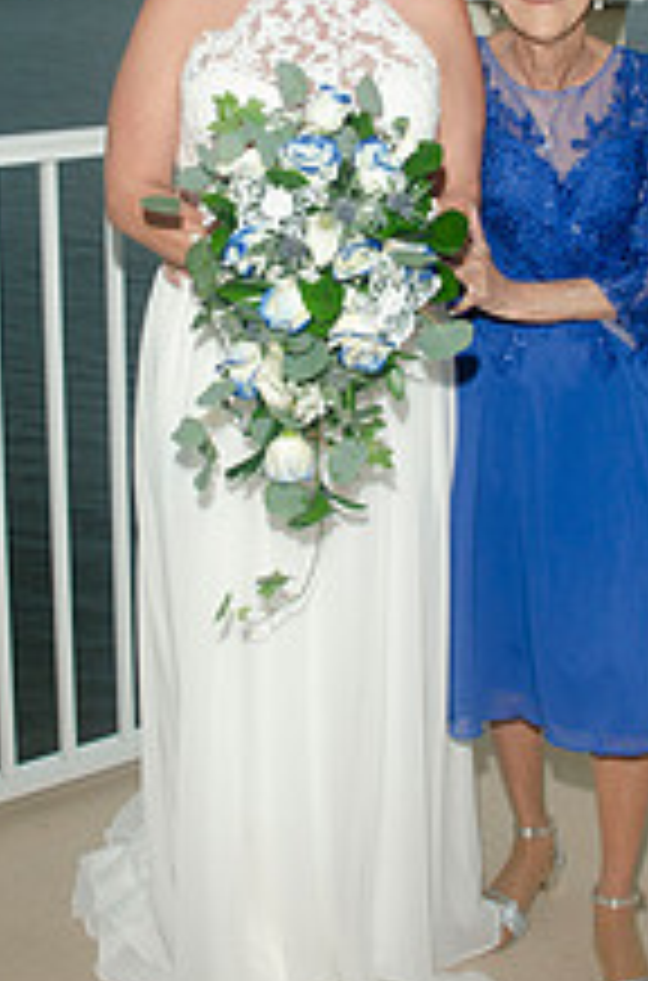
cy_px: 256
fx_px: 1685
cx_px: 396
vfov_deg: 31.9
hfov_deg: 21.7
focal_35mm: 62
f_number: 6.3
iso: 200
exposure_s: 1/160
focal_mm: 20
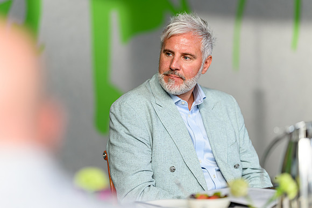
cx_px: 156
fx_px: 1177
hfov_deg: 15.1
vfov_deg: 10.1
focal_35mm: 136
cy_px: 104
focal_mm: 135
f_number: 1.8
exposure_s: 1/400
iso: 64
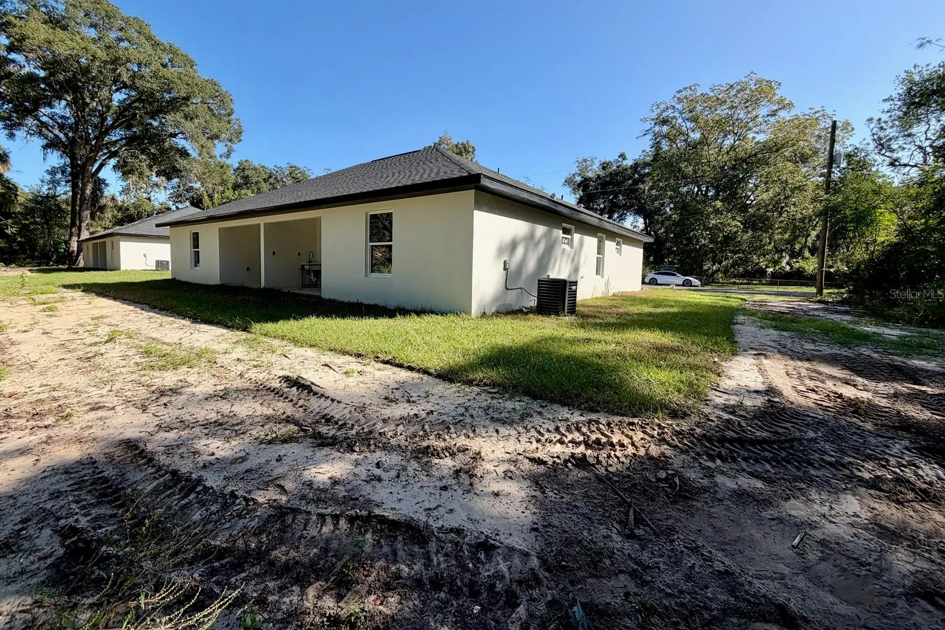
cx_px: 460
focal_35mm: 15
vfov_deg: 77.2
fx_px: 394
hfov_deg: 100.4
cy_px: 293
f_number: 2.2
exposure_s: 1/770
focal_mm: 2.22
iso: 32
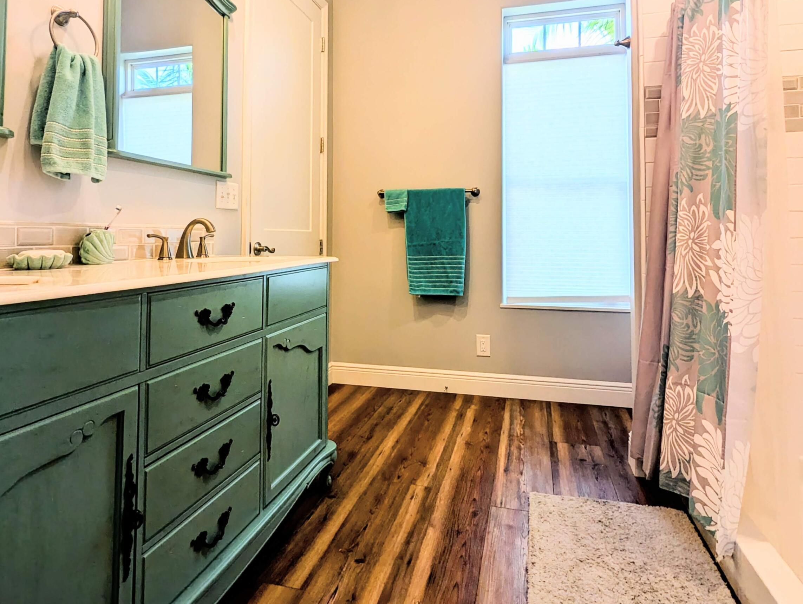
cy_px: 215
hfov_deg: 78.9
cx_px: 392
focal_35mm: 21
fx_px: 488
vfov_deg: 62.4
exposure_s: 1/120
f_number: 2.2
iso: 50
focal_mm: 2.35
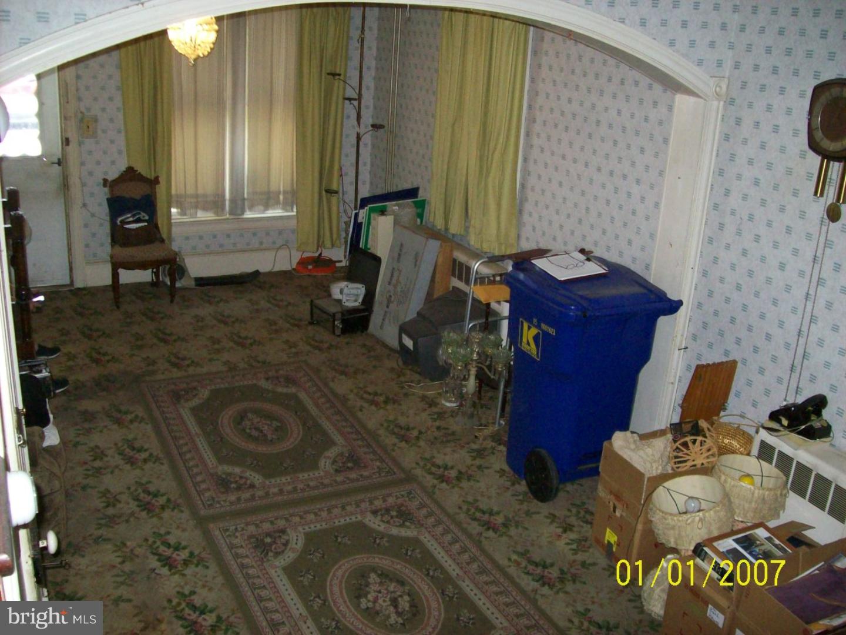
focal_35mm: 36
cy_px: 318
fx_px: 880
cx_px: 423
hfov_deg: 51.4
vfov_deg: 39.7
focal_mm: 6
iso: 200
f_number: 2.7
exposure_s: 1/64
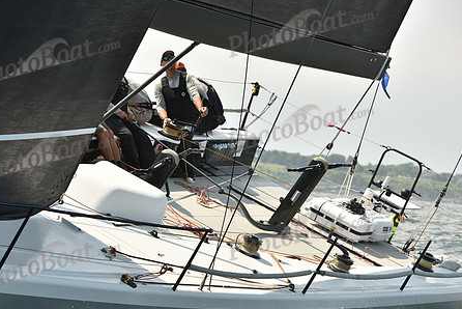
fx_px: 2170
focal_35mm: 169
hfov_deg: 12.1
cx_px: 175
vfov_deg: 8.1
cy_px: 194
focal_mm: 130
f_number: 7.1
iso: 250
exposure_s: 1/800
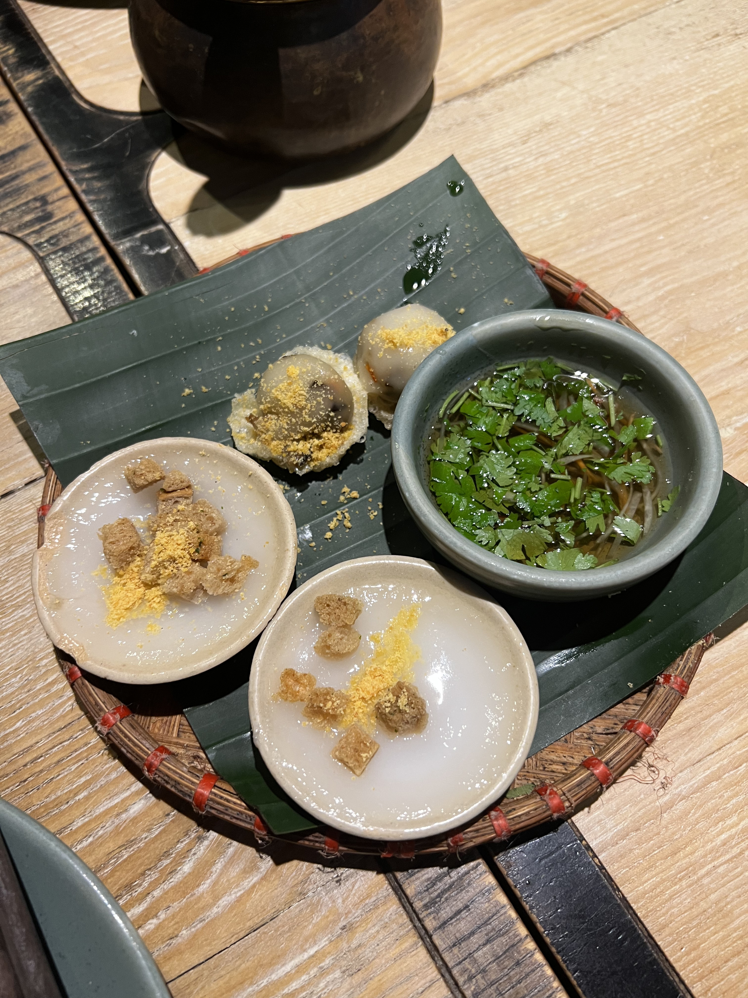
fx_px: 749
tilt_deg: -63.9
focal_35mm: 26
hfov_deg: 53.1
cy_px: 499
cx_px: 374
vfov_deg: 67.3
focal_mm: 5.7
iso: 100
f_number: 1.5
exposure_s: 1/50
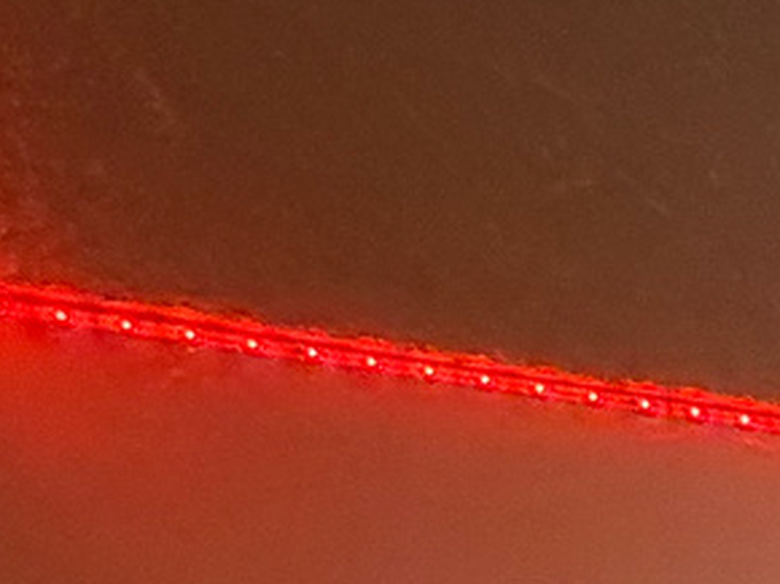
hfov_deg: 10.8
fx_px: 2229
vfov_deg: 11.0
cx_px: 2464
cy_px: 1642
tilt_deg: -13.9
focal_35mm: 99
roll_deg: +1.5
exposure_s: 1/40
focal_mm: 2.22
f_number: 2.2
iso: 1250
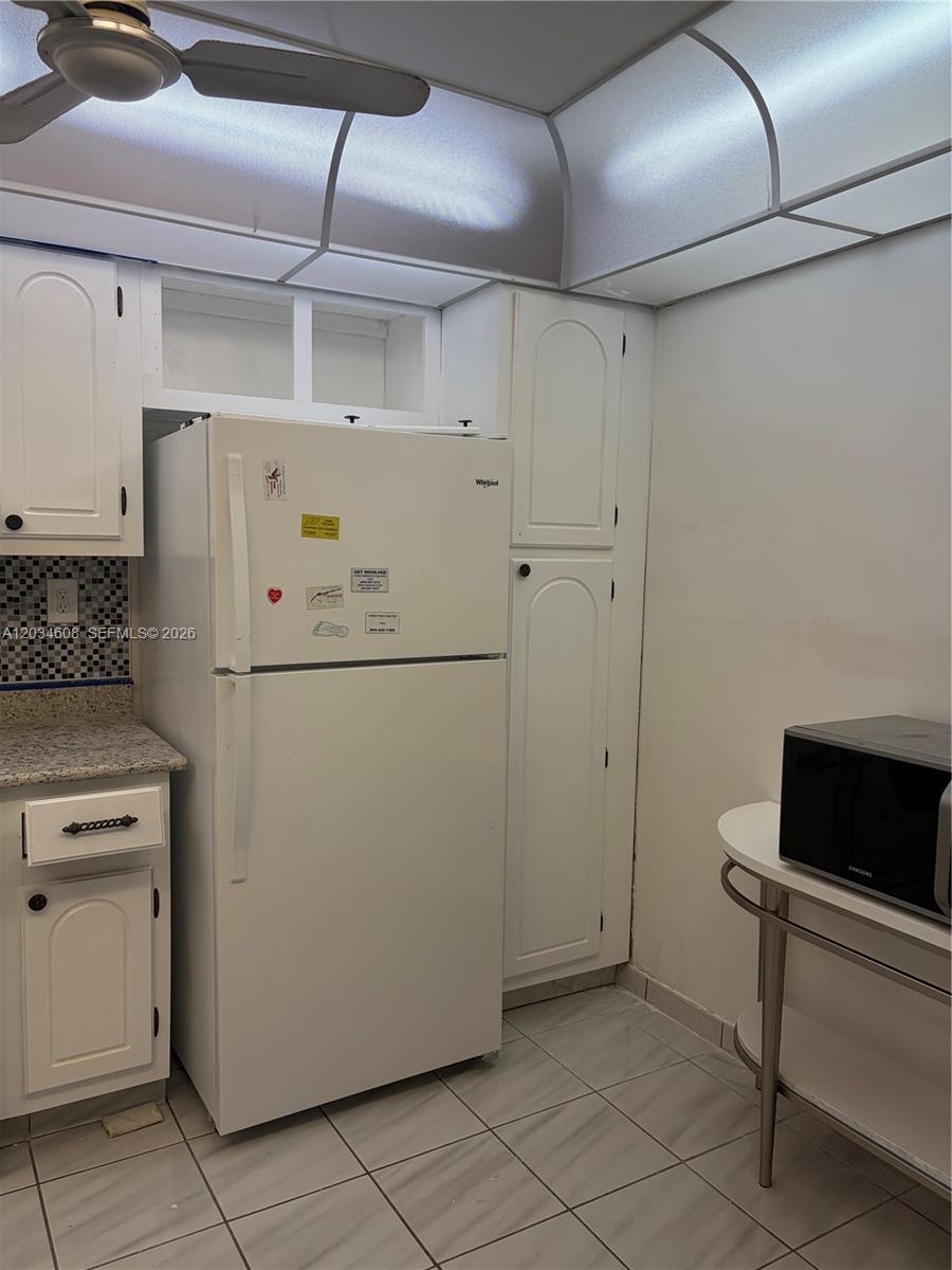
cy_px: 635
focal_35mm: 26
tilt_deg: -5.5
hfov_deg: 53.1
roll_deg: -0.7
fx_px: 953
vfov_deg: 67.3
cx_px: 476
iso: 64
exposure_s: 1/189
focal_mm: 5.96
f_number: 1.6
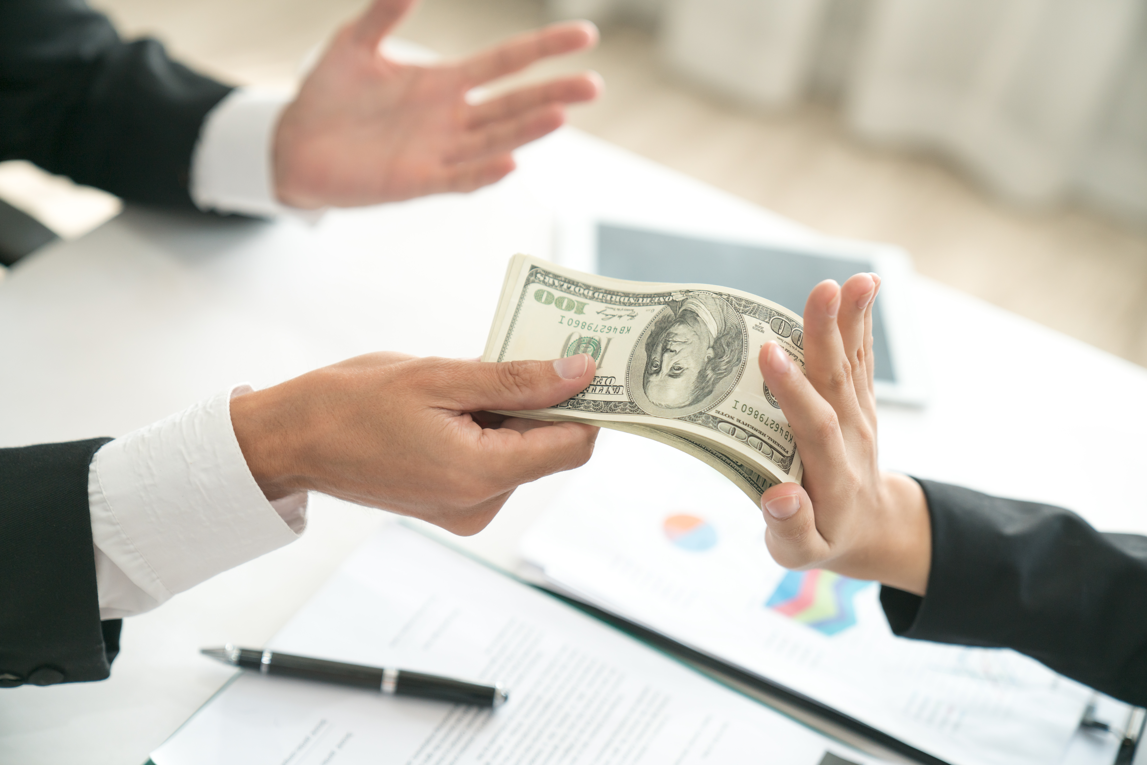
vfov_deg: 22.3
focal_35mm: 61
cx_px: 574
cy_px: 382
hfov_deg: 32.9
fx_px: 1944
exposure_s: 1/400
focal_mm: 61
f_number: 2.8
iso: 320
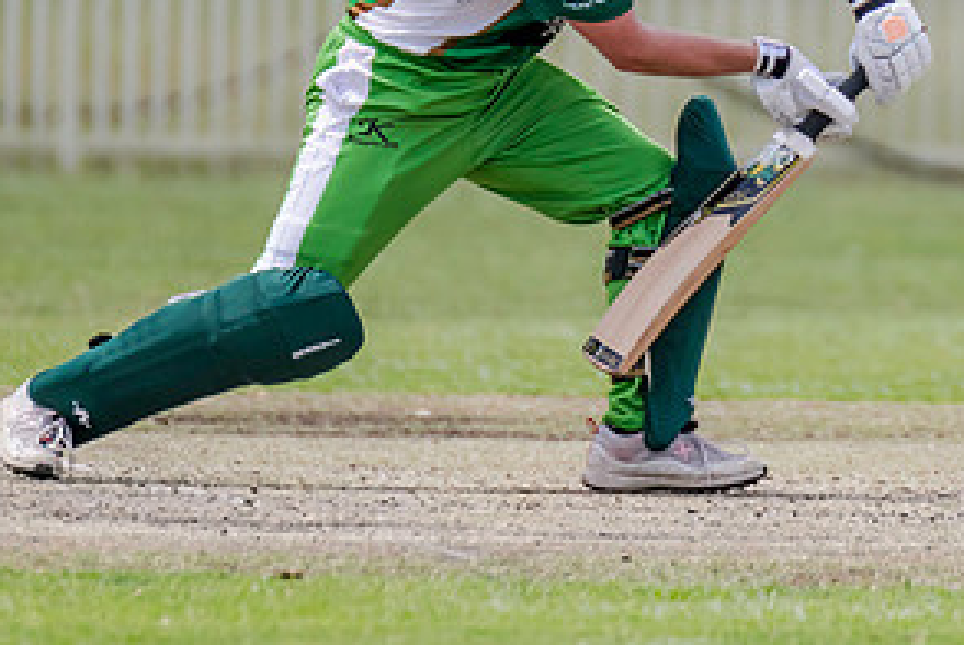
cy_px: 8
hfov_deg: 1.6
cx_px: 718
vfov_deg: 1.1
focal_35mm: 1309
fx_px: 35086
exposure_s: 1/2500
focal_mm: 600
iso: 800
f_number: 6.3
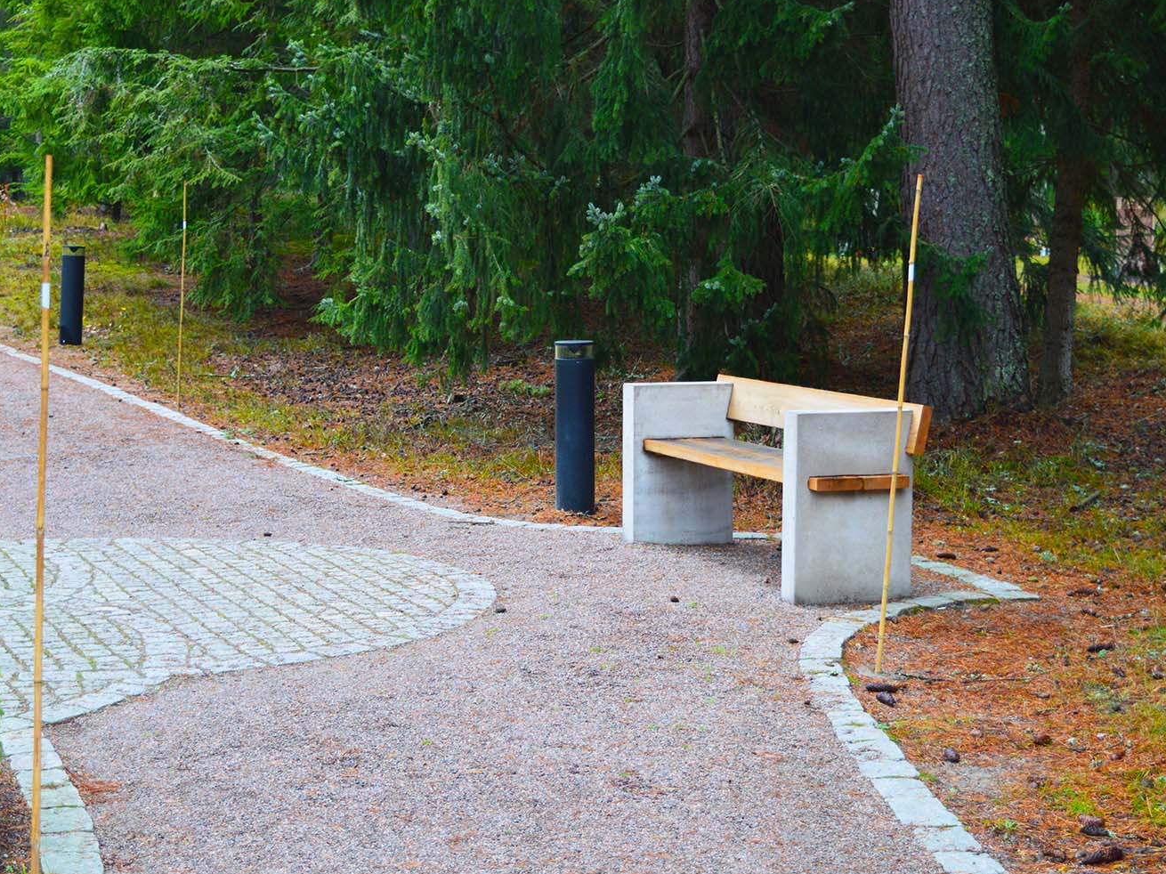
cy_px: 434
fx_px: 2223
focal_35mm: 66
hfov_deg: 29.4
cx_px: 609
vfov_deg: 22.2
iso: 800
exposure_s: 1/50
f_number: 4.8
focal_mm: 40
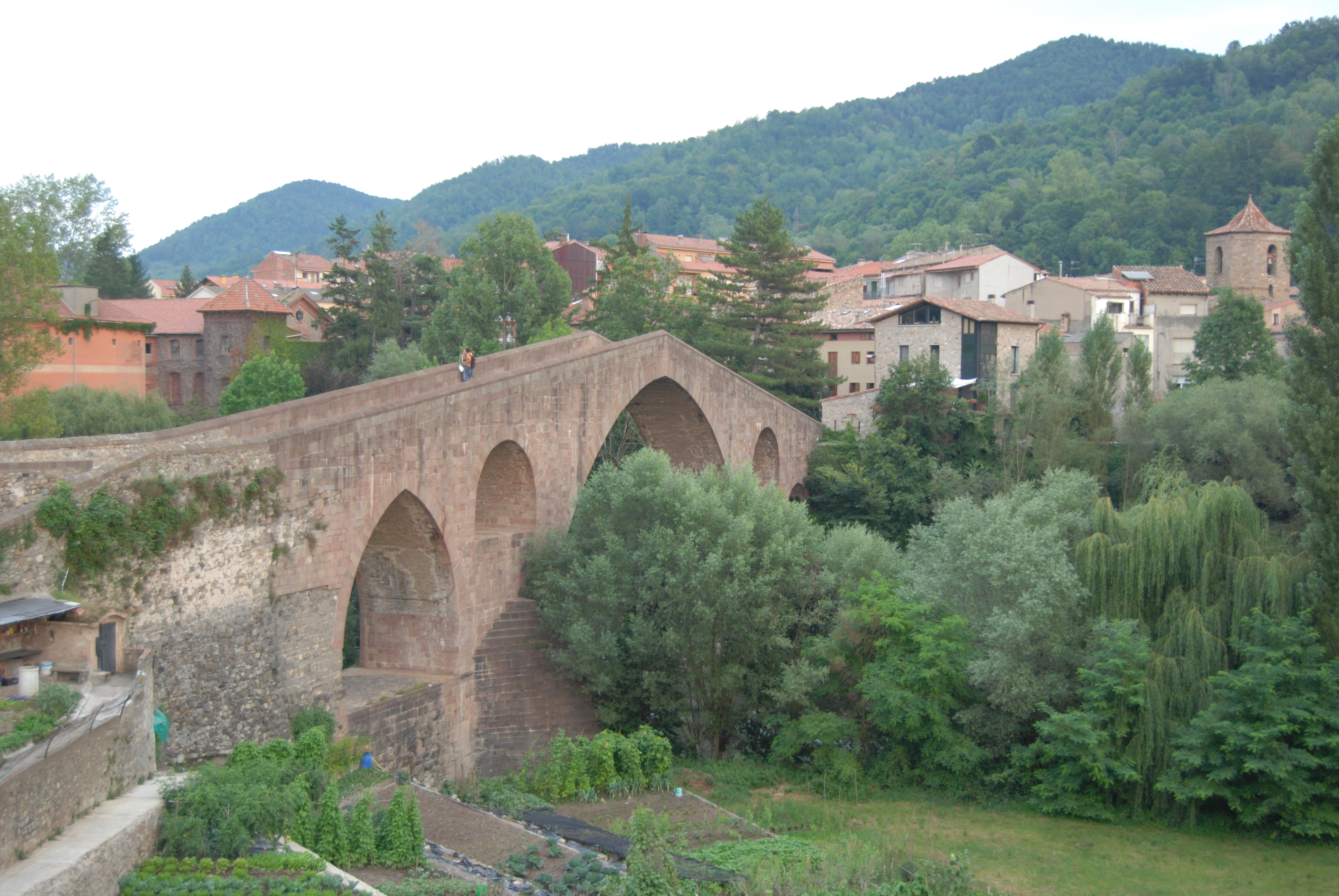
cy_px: 448
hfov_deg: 43.6
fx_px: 1676
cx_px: 670
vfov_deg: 29.9
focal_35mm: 45
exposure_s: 1/30
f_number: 4.5
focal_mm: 30
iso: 400
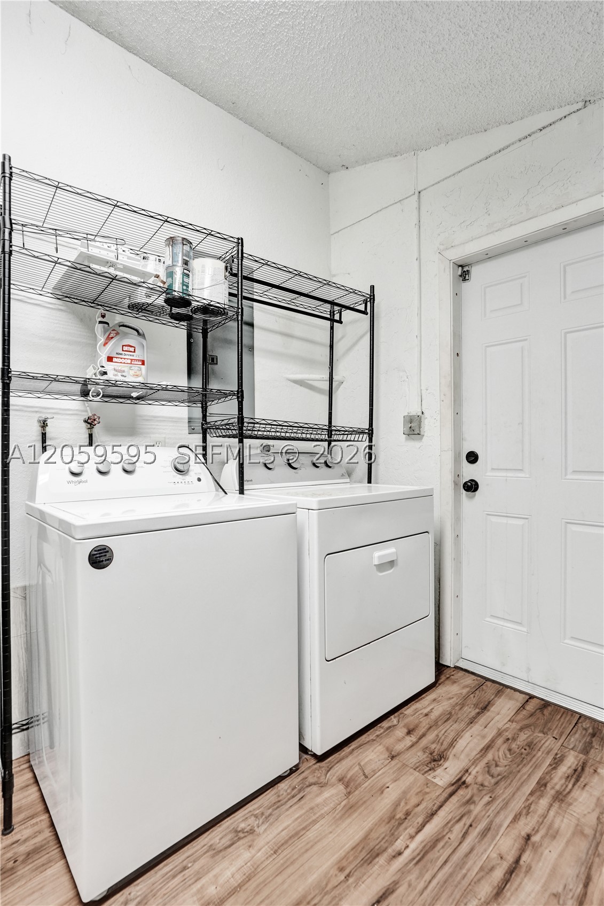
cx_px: 302
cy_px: 453
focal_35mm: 16
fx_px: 403
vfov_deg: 96.7
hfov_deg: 73.8
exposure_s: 1/125
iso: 1600
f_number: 5
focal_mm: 16
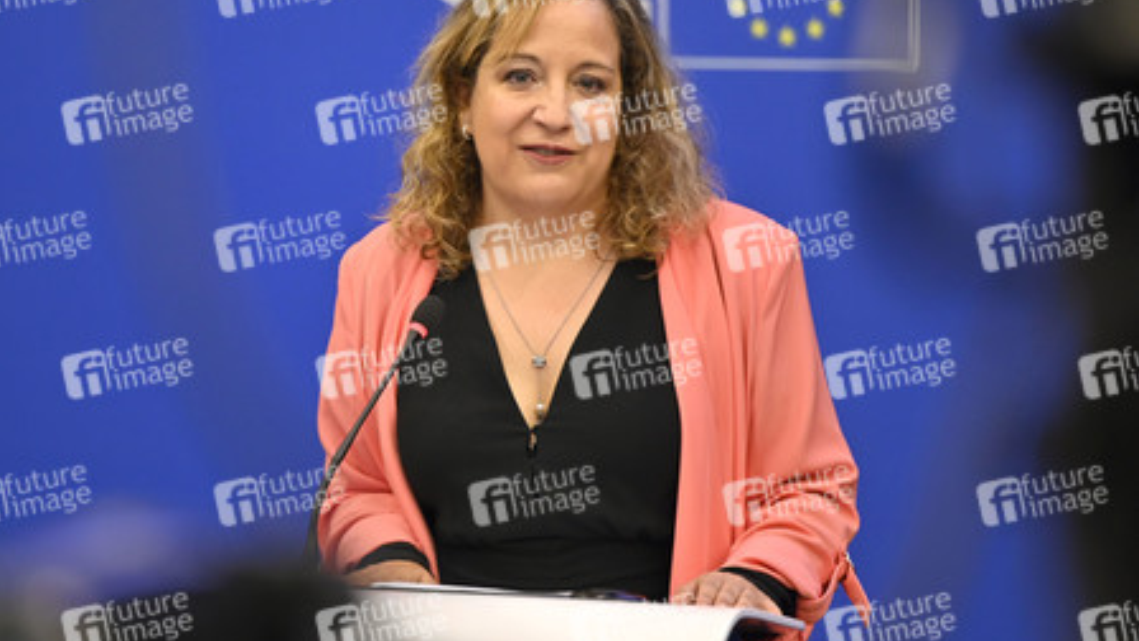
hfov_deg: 10.8
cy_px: 305
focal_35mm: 200
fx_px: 6040
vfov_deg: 6.1
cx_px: 568
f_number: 2.8
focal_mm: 190
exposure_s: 1/320
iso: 1600
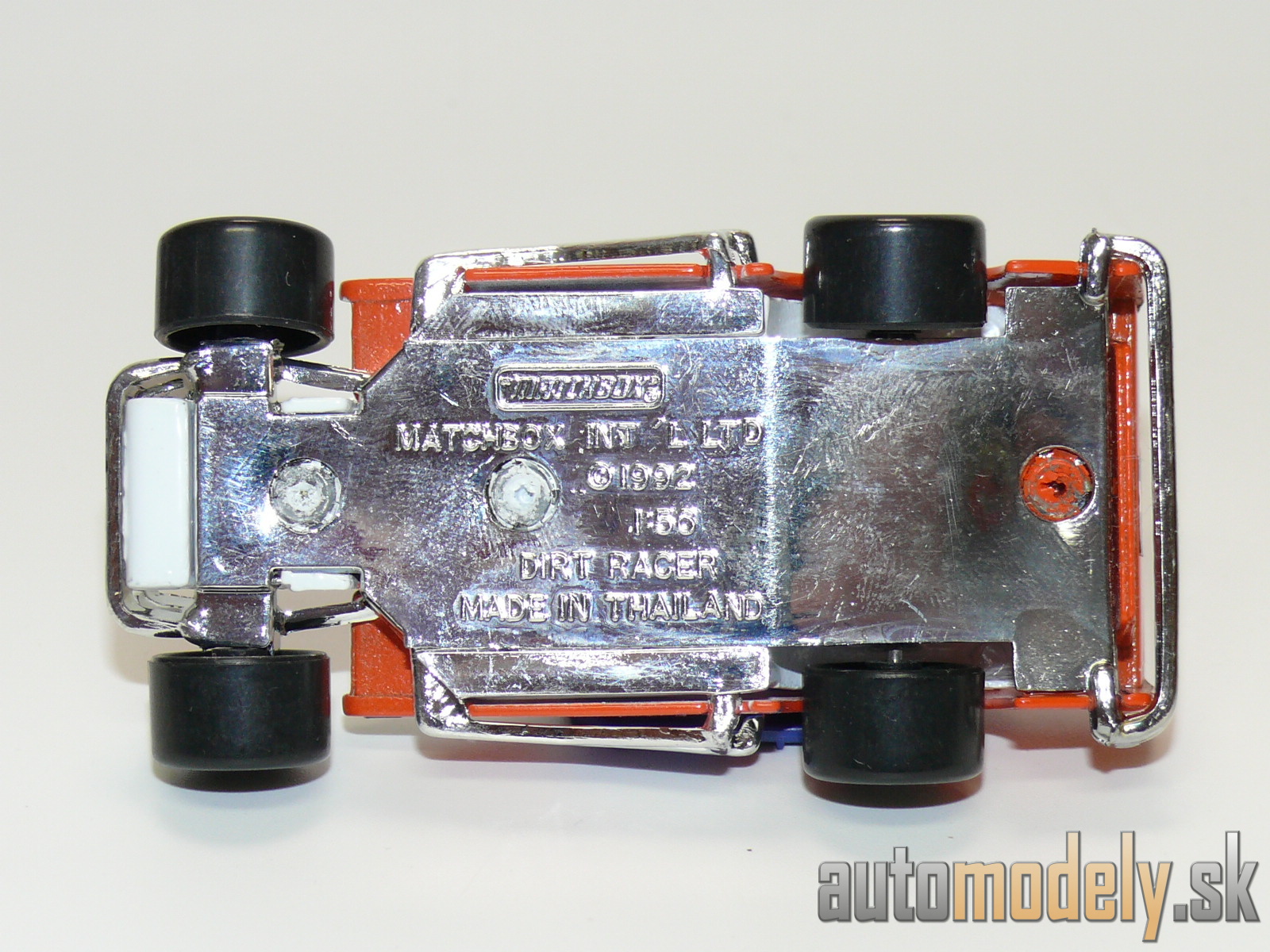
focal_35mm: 103
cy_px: 476
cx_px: 635
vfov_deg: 14.4
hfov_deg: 19.1
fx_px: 3779
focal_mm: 13.6
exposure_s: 1/30
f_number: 4
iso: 100
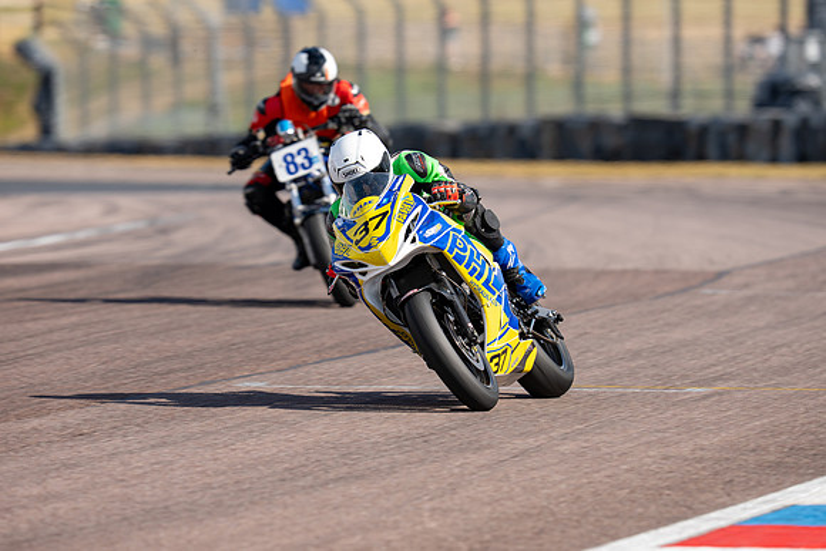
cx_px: 456
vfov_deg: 3.1
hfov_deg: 4.6
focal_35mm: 449
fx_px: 10301
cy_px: 270
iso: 50
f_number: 5
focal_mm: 400
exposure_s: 1/320
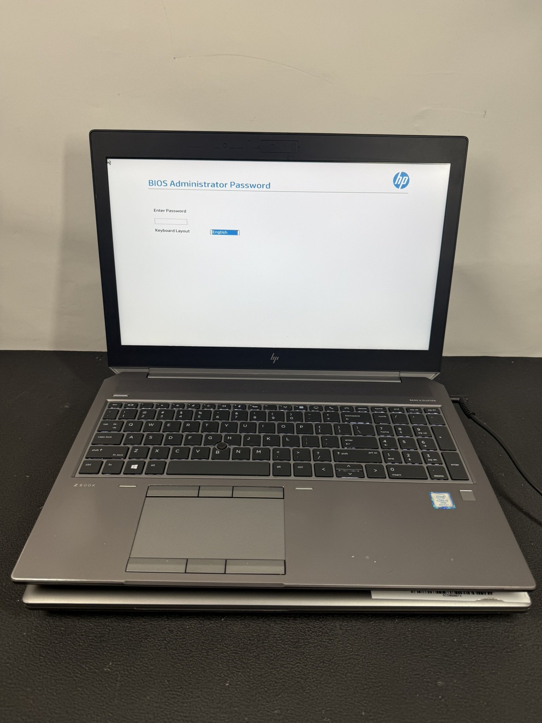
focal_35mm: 24
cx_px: 271
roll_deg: -0.6
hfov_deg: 56.8
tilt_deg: -32.8
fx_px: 501
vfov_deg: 71.6
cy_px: 362
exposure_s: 1/123
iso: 50
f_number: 1.78
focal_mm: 6.76
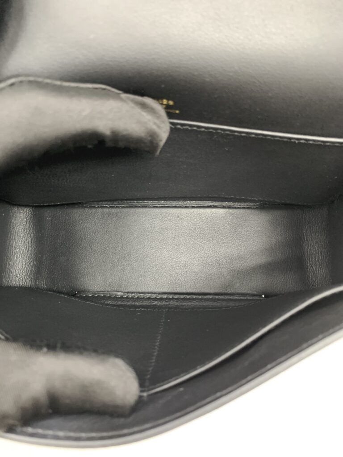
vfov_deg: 67.3
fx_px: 344
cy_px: 228
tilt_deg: -66.3
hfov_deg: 53.1
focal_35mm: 26
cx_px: 172
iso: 400
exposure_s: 1/33
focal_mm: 4.25
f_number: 1.8
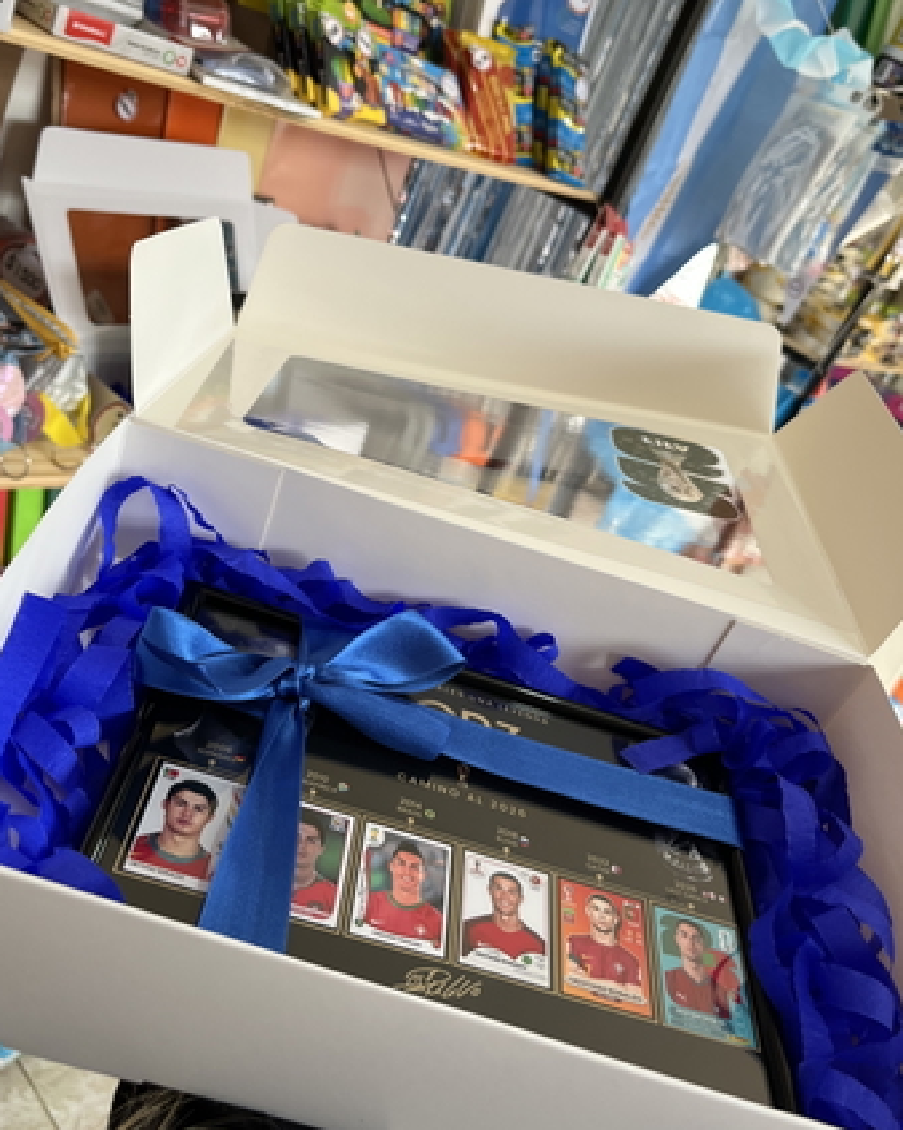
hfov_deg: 45.8
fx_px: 1070
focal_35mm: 32
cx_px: 452
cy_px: 538
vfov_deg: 55.7
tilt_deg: -24.1
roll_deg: -22.9
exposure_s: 1/121
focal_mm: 5.1
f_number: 1.6
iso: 64
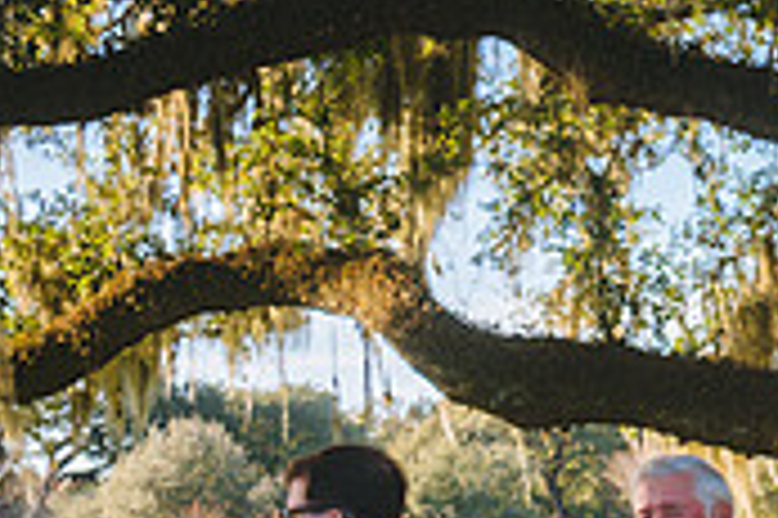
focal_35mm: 134
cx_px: 994
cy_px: 581
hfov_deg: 14.7
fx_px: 2893
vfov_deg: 10.1
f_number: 2.8
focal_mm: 40
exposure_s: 1/640
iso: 100
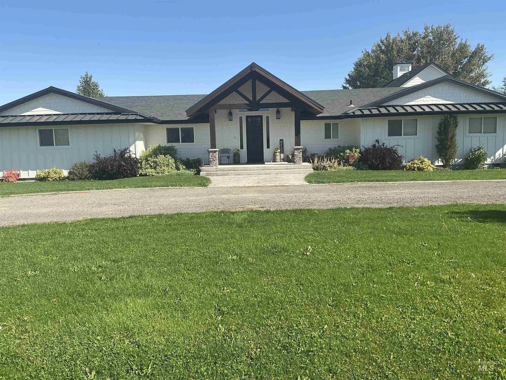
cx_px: 253
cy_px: 190
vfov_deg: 49.7
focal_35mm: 28
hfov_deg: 63.4
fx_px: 409
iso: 25
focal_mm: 3
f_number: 1.8
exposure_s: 1/1311
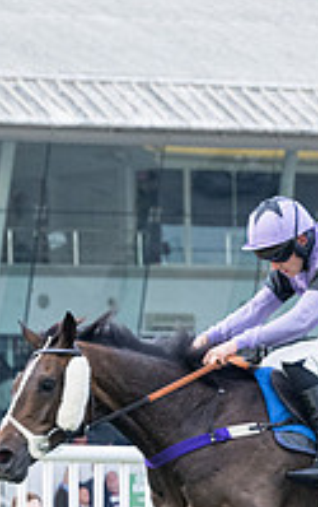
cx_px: 124
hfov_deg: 2.7
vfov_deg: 4.3
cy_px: 521
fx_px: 6687
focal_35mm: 484
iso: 800
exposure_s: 1/2000
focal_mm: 110
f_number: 2.8
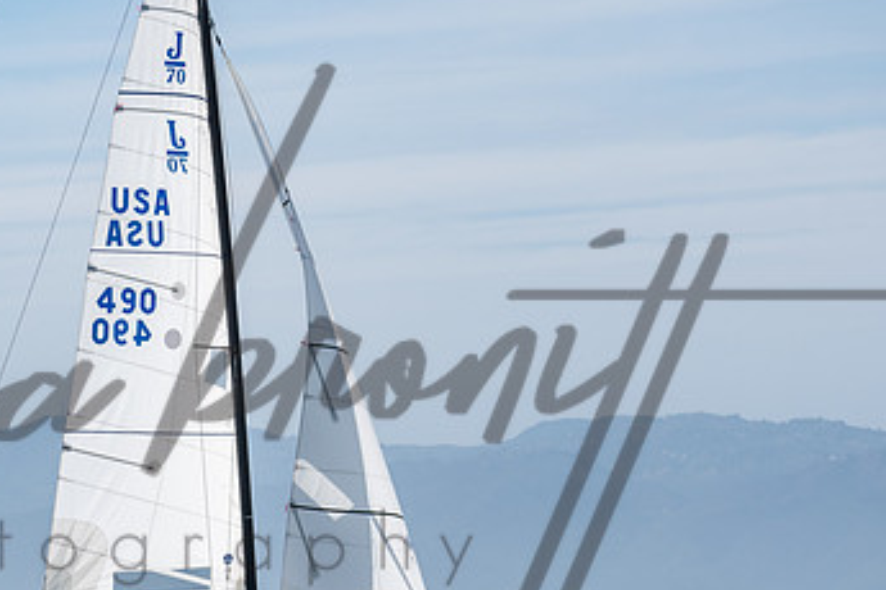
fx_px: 5955
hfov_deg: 8.5
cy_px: 355
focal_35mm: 242
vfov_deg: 5.7
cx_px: 360
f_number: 6.3
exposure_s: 1/1000
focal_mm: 92
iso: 200
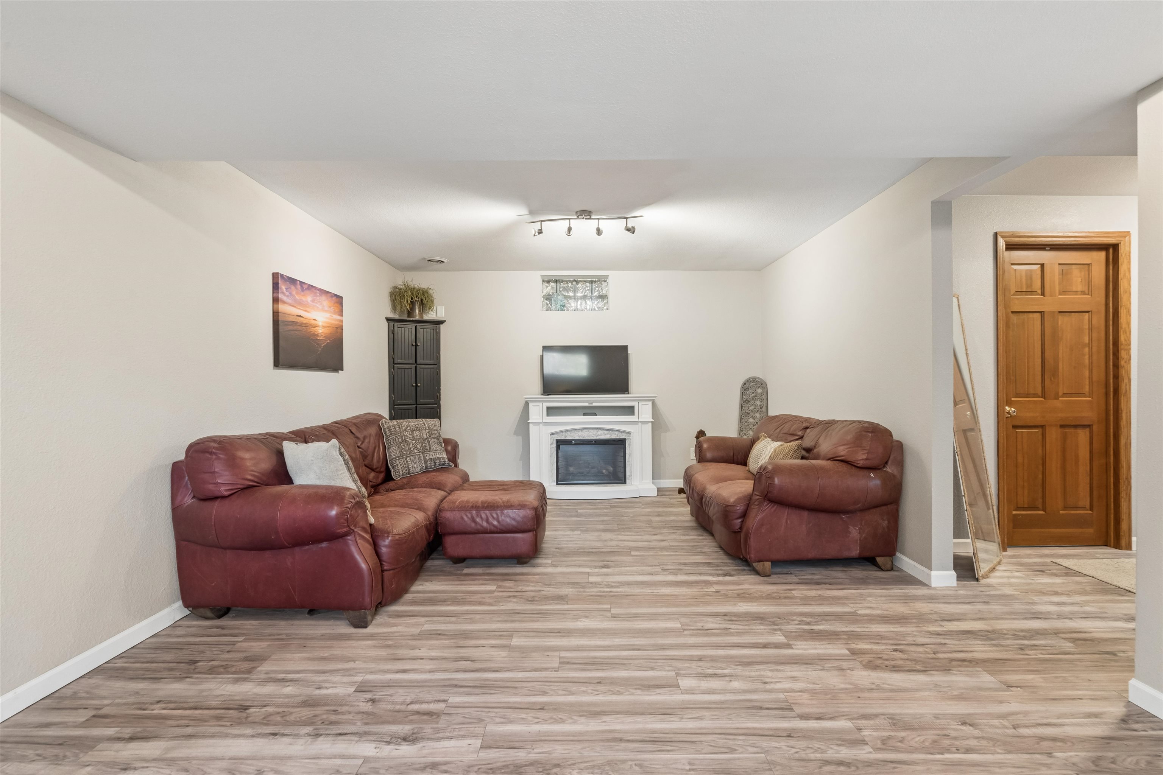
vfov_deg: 73.7
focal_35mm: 16
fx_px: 517
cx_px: 582
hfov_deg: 96.7
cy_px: 388
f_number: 10
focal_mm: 16
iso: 800
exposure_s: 1/4
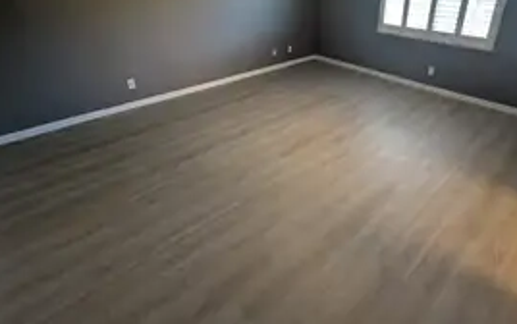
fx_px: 268
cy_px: 121
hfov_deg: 86.3
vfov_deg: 61.4
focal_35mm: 19
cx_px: 322
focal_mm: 2.23
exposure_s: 1/40
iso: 131
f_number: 1.95
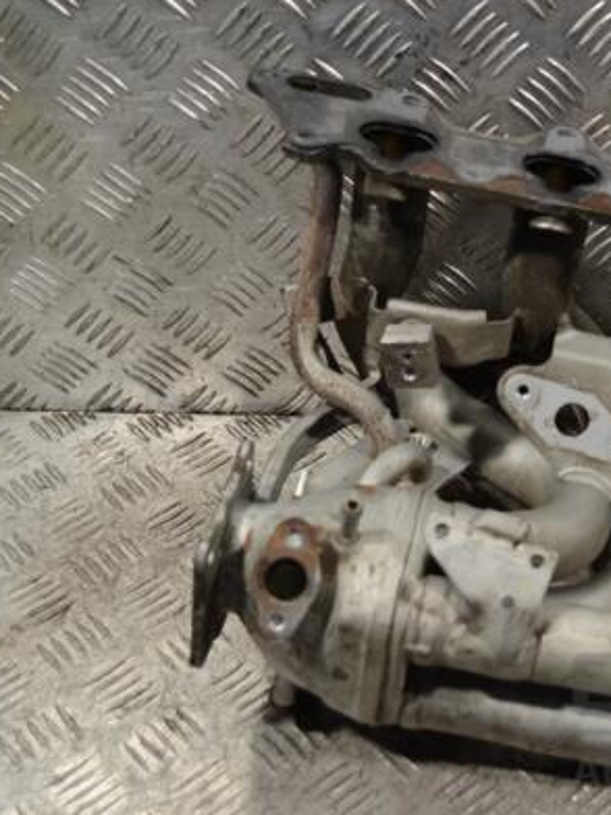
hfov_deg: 26.7
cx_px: 534
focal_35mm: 53
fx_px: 1247
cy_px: 408
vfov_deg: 36.2
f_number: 4
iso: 110
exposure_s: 1/30
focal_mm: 24
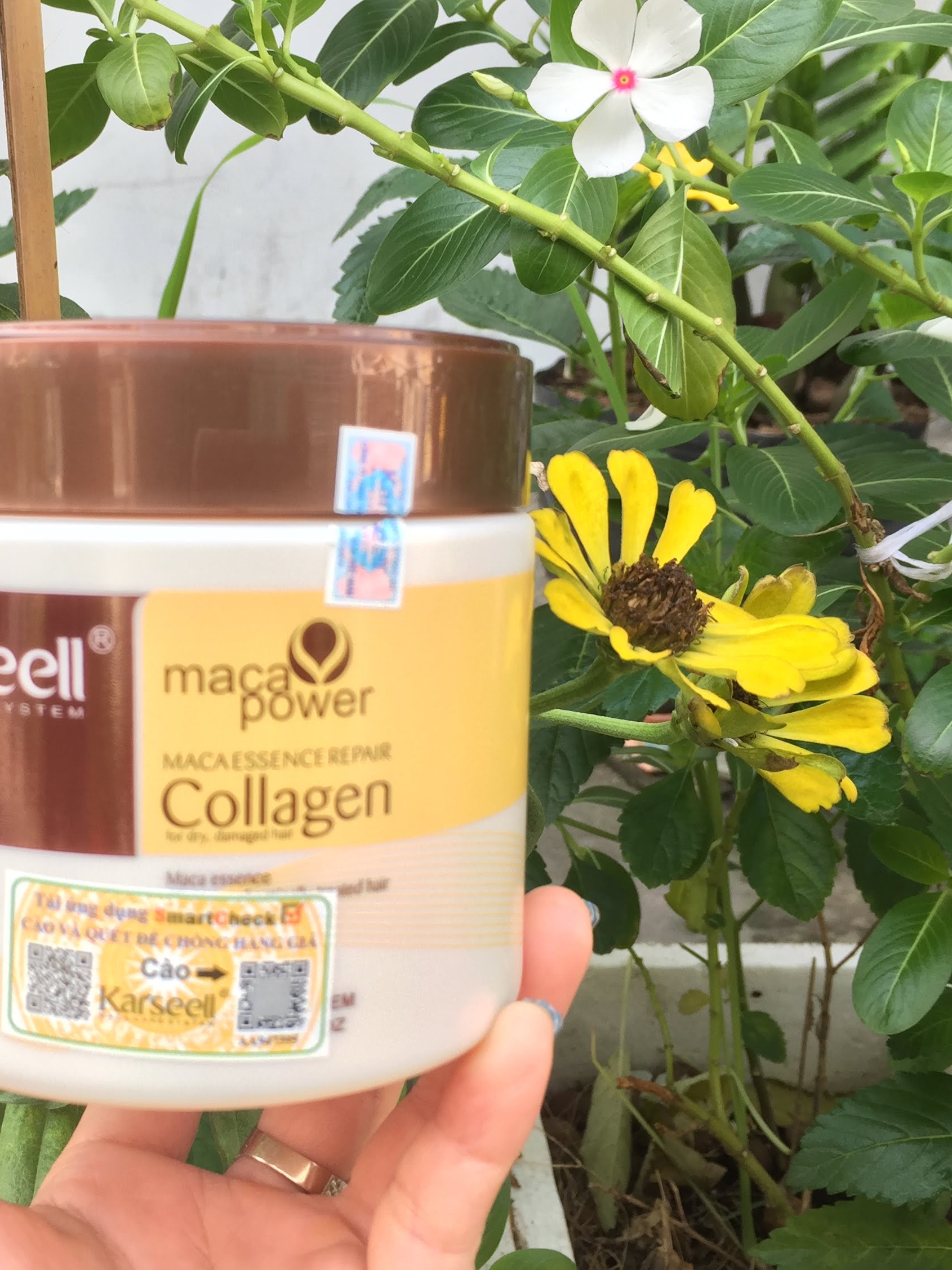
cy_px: 647
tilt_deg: -18.9
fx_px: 1540
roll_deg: -0.2
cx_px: 259
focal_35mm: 42
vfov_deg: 44.8
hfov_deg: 33.8
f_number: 2.2
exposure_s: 1/102
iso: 32
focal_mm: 4.15
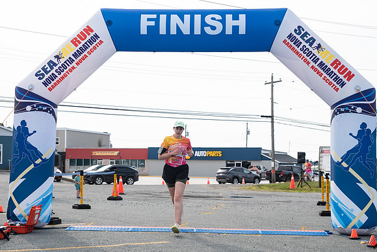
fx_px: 629
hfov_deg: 33.3
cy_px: 154
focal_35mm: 60
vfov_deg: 22.6
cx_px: 171
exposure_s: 1/2500
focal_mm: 48
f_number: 4
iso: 800
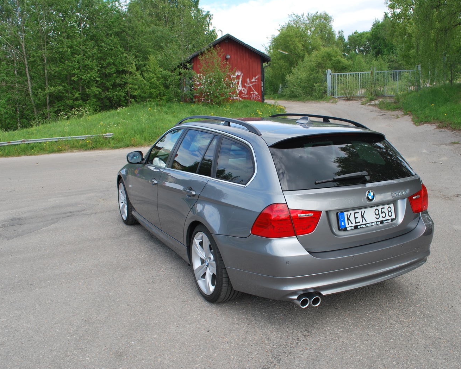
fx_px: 423
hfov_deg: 57.0
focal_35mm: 31
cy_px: 187
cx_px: 257
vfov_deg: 47.1
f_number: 6.3
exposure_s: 1/160
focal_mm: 18
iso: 100
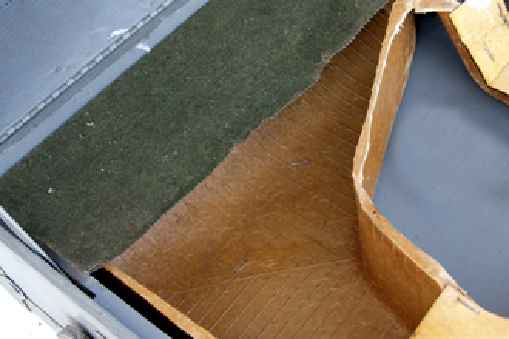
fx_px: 1004
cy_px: 177
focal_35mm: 71
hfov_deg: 28.2
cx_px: 352
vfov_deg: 19.2
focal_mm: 26
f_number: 5
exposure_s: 1/50
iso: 100
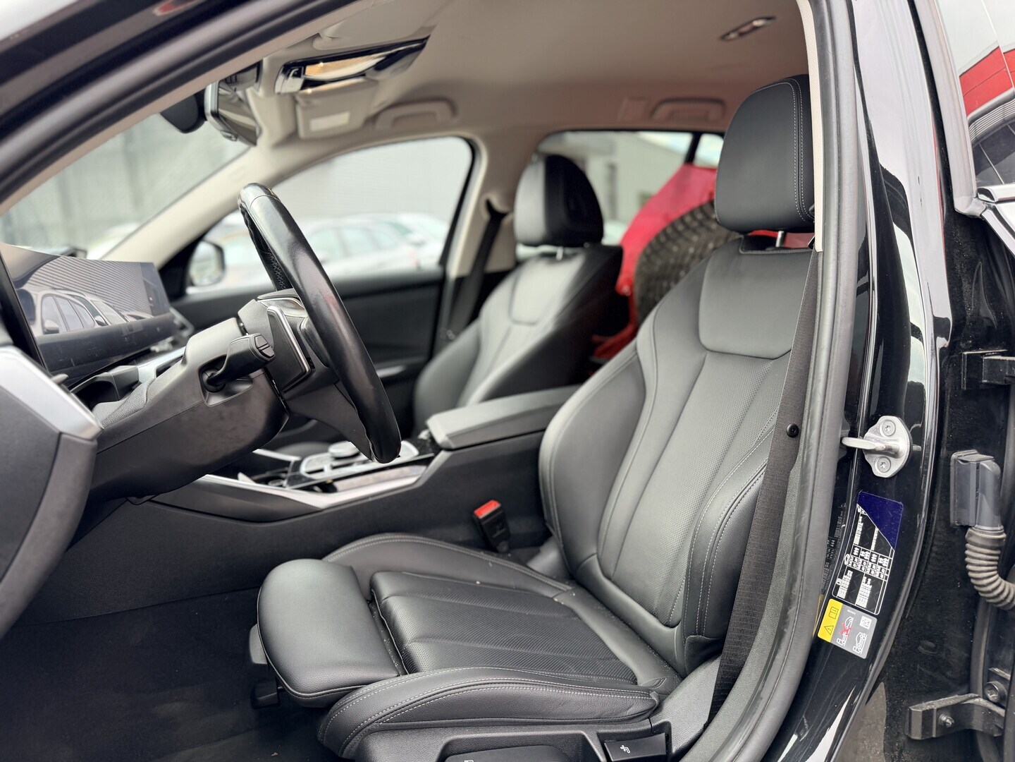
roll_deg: +2.9
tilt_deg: -10.6
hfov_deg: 71.6
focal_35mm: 24
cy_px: 381
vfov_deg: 56.8
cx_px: 508
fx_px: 704
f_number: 1.78
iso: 100
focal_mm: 6.76
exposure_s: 1/190
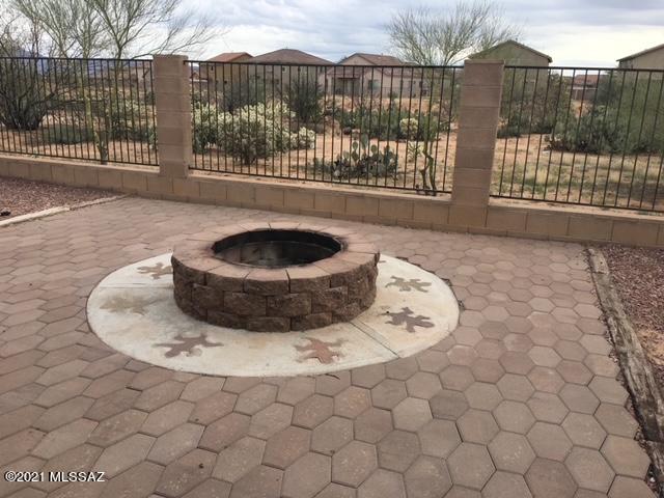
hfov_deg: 61.7
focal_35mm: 29
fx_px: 556
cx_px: 332
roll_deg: -1.8
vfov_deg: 48.2
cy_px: 249
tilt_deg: -16.2
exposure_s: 1/601
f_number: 2.2
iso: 25
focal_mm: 4.15
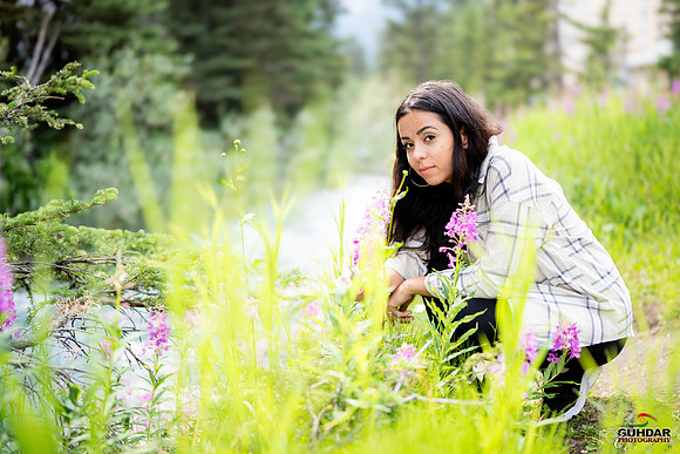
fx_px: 661
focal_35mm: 35
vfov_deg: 37.9
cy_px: 227
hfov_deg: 54.4
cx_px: 340
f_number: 1.2
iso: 200
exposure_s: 1/2500
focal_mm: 35
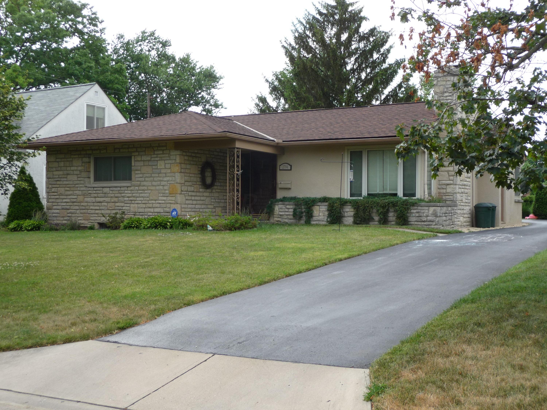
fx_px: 711
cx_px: 274
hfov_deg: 42.1
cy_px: 205
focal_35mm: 45
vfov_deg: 32.2
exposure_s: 1/250
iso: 100
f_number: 4.1
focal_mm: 7.6
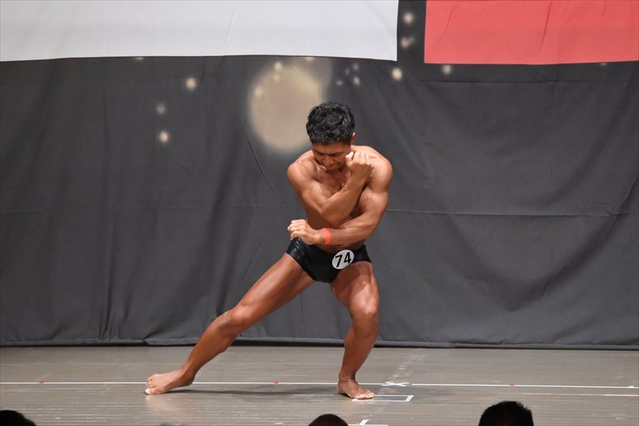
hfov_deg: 8.1
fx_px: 4524
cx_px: 320
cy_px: 213
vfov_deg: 5.4
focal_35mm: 255
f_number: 5.6
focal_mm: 170
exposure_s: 1/400
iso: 8000
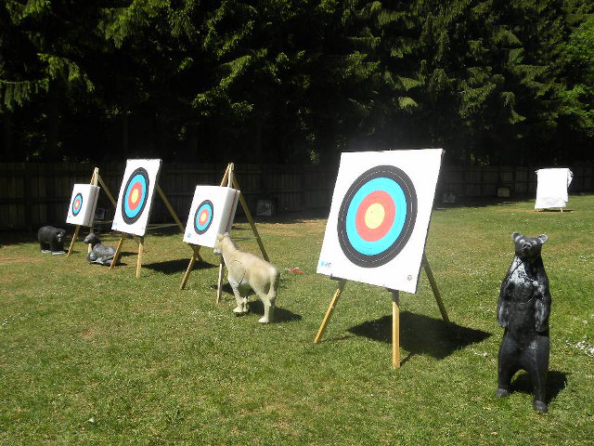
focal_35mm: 33
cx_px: 297
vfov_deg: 42.9
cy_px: 223
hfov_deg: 55.4
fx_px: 566
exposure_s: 1/290
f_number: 5
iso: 64
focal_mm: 5.9
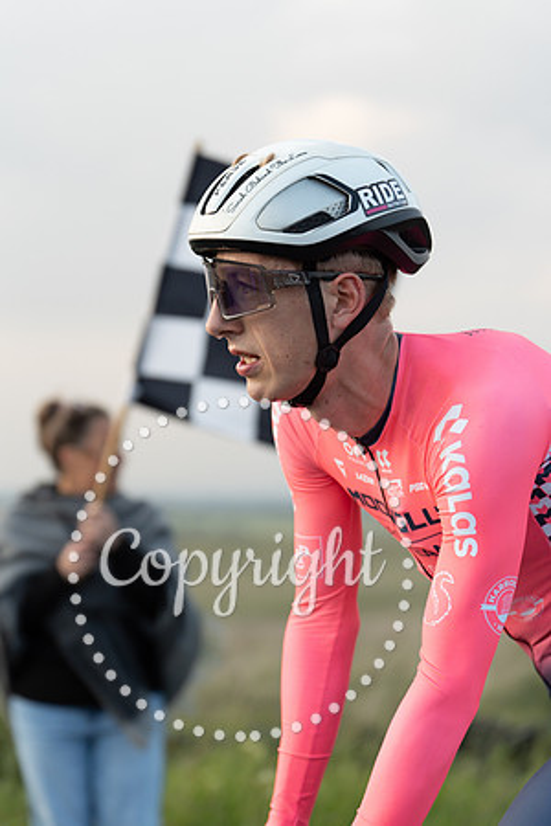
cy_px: 413
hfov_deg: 14.7
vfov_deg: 21.9
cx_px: 276
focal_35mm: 93
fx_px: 2135
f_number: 3.2
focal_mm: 93
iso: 400
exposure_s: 1/1250
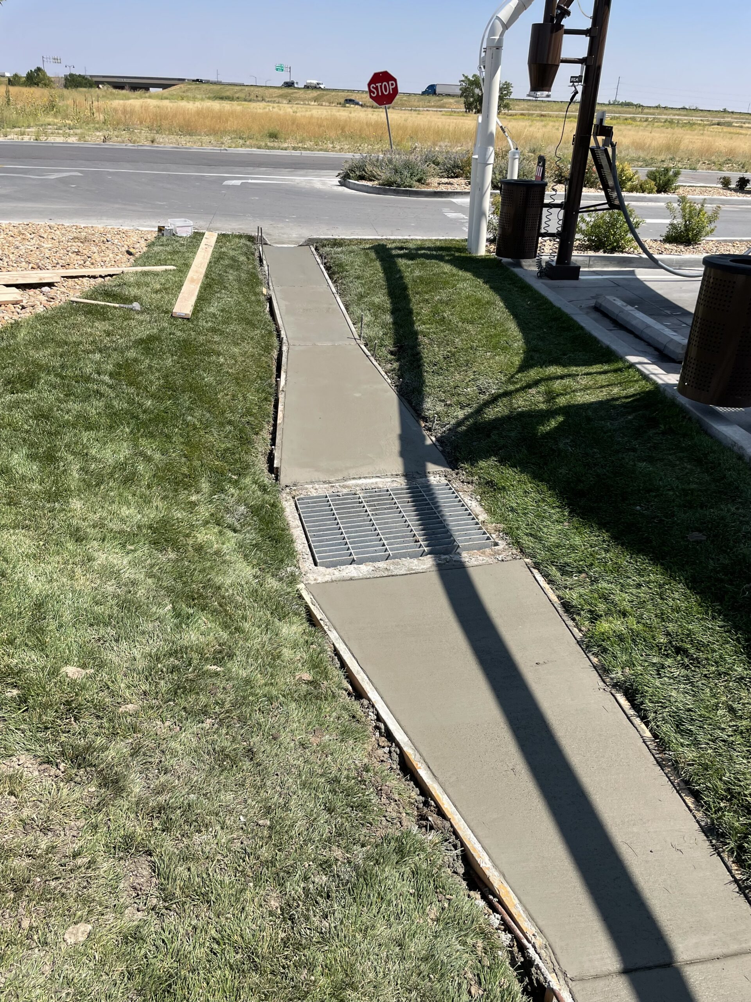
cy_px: 501
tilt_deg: -25.7
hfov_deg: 53.1
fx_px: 752
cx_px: 376
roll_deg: -3.4
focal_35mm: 26
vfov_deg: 67.3
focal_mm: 4.2
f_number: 1.6
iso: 32
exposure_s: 1/2747
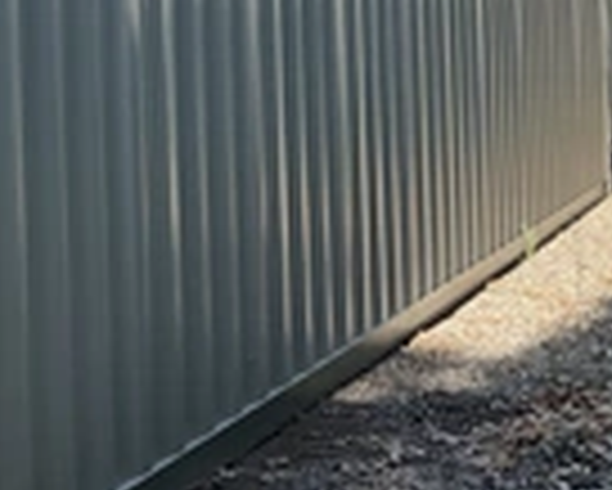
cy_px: 54
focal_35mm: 83
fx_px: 1504
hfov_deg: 20.9
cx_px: -184
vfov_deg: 18.2
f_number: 1.8
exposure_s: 1/454
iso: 25
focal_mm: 3
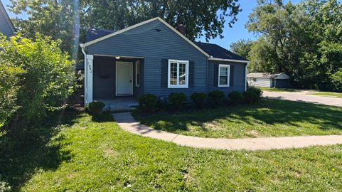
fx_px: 154
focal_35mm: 17
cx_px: 176
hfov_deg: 95.9
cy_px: 85
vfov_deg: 63.7
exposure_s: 1/200
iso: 64
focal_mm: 2.3
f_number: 2
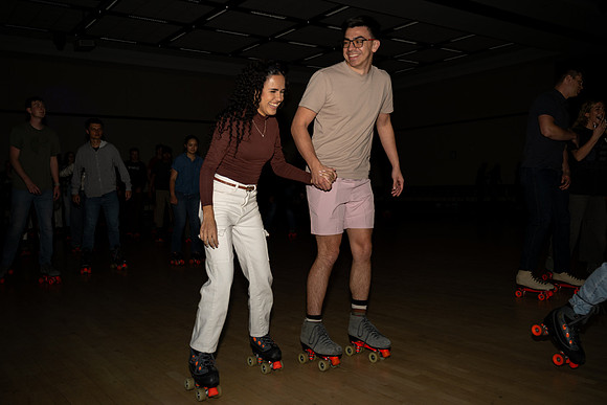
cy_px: 202
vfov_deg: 40.0
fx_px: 557
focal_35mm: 33
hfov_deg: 57.2
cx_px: 304
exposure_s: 1/250
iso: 200
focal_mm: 33
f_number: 4
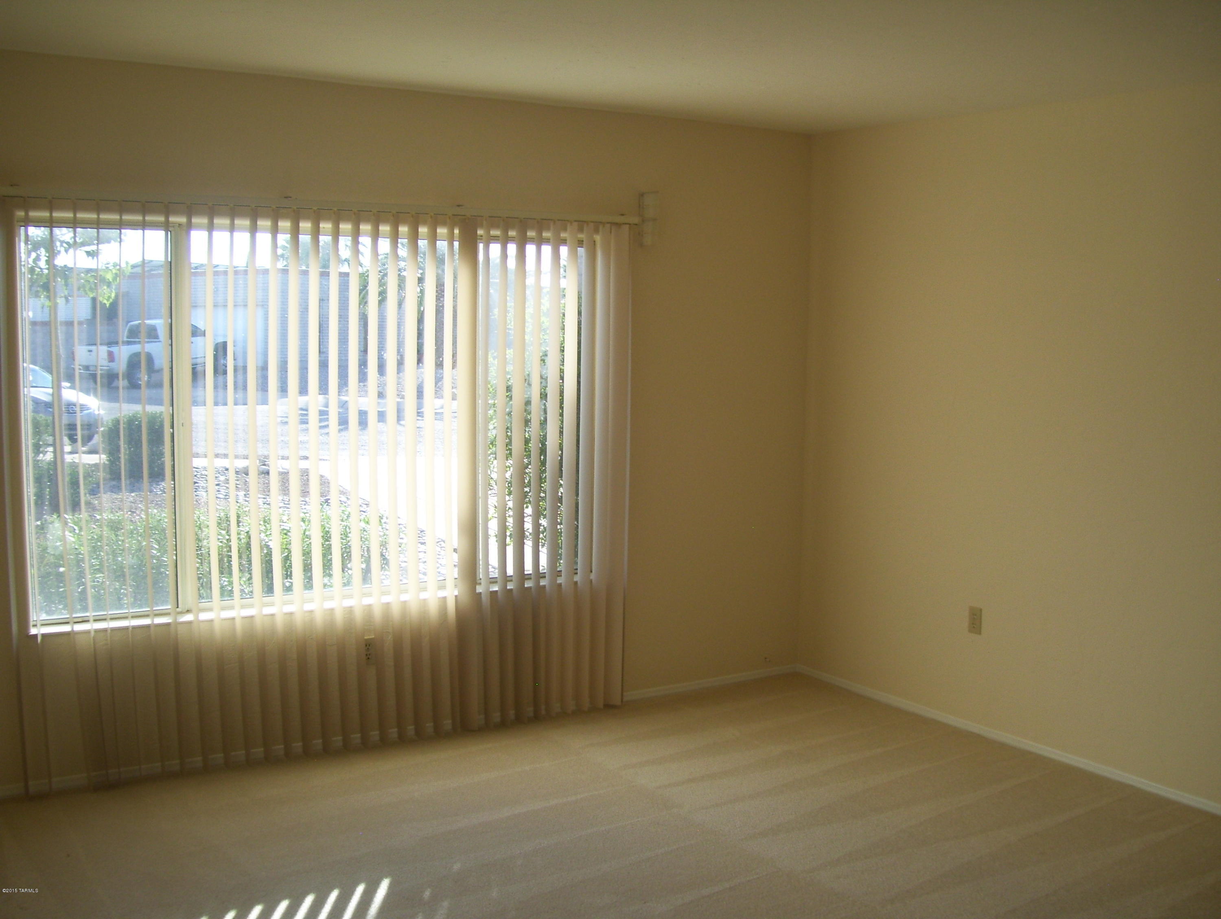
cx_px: 610
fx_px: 1271
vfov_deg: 39.7
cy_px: 460
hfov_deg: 51.3
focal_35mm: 36
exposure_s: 1/320
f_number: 2.7
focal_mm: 6
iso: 80
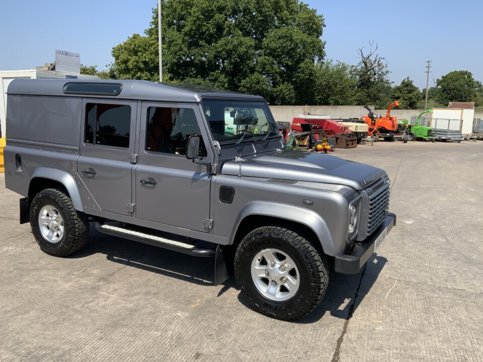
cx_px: 230
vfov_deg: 45.4
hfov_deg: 58.3
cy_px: 181
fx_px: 432
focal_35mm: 31
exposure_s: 1/1626
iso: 16
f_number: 1.8
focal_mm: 3
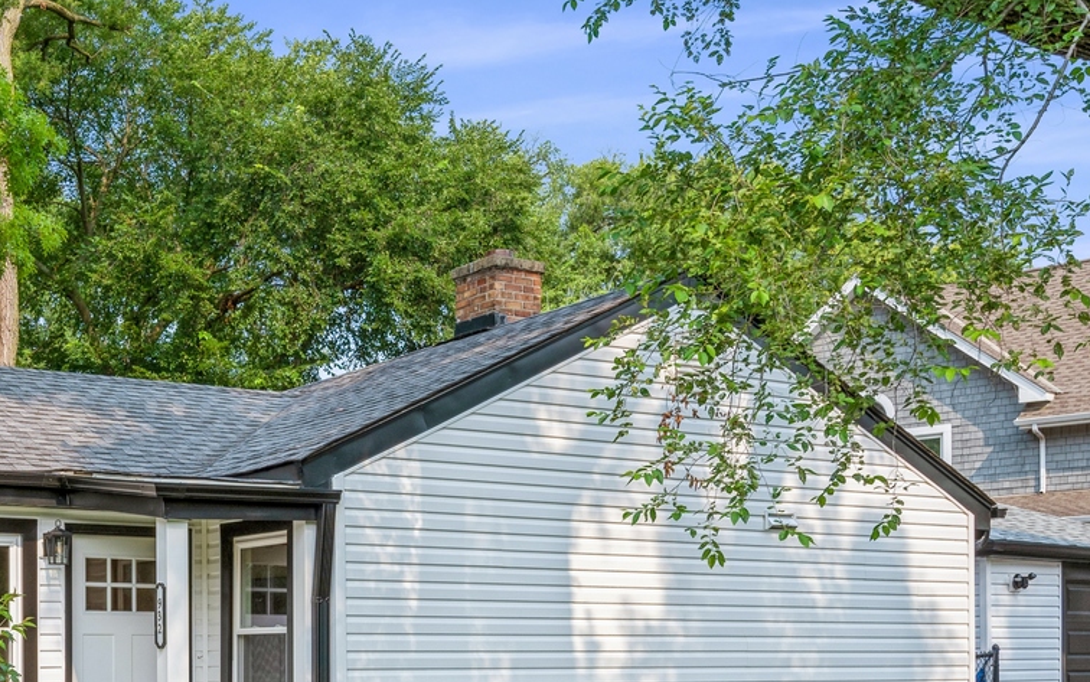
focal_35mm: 48
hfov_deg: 39.5
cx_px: 160
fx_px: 1426
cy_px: 614
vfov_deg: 26.0
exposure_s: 1/200
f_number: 9
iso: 200
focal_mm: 22
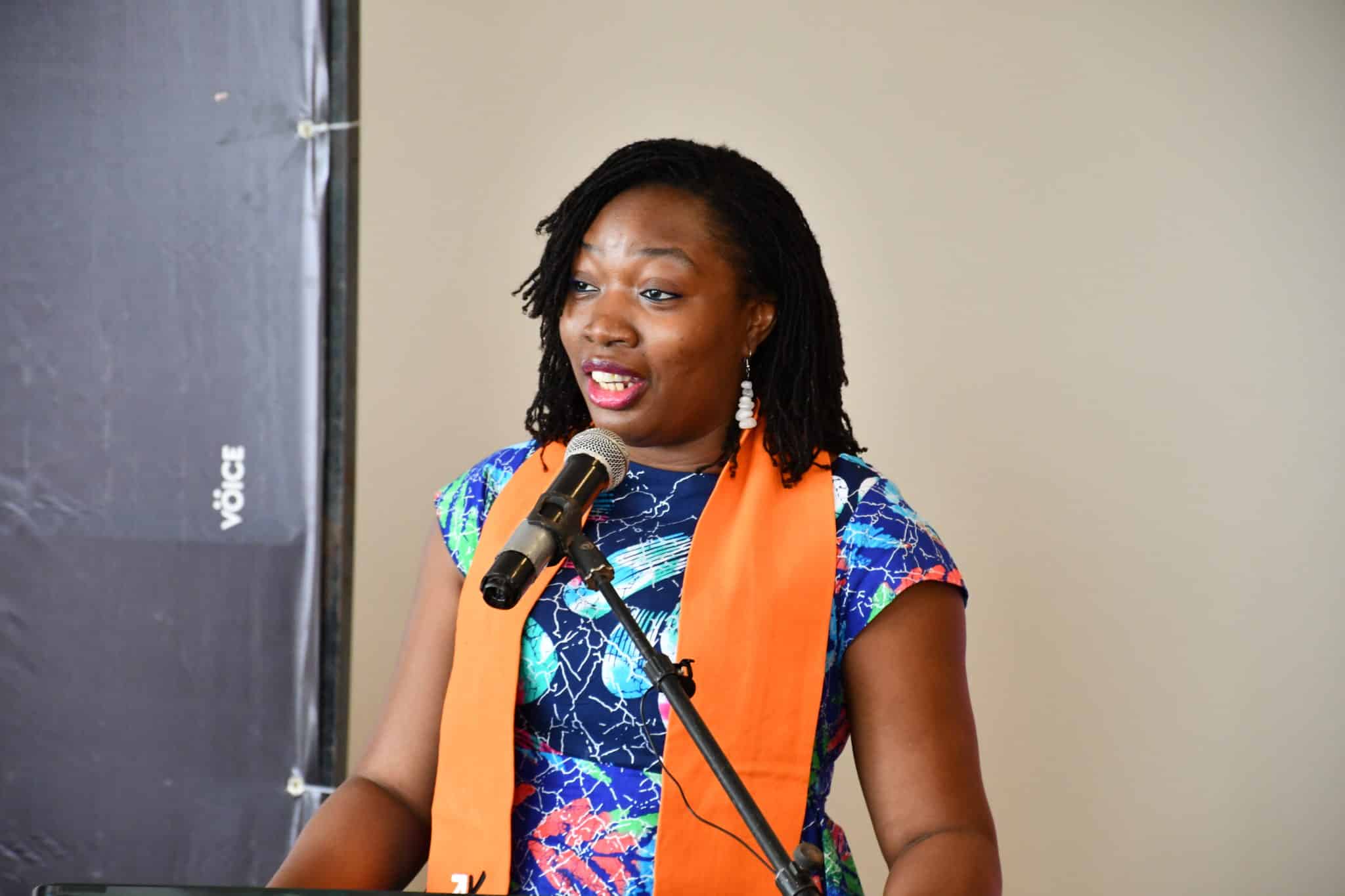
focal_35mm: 183
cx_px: 672
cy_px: 448
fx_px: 6836
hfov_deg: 11.2
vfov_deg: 7.5
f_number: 5.6
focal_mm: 122
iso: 2200
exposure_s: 1/125
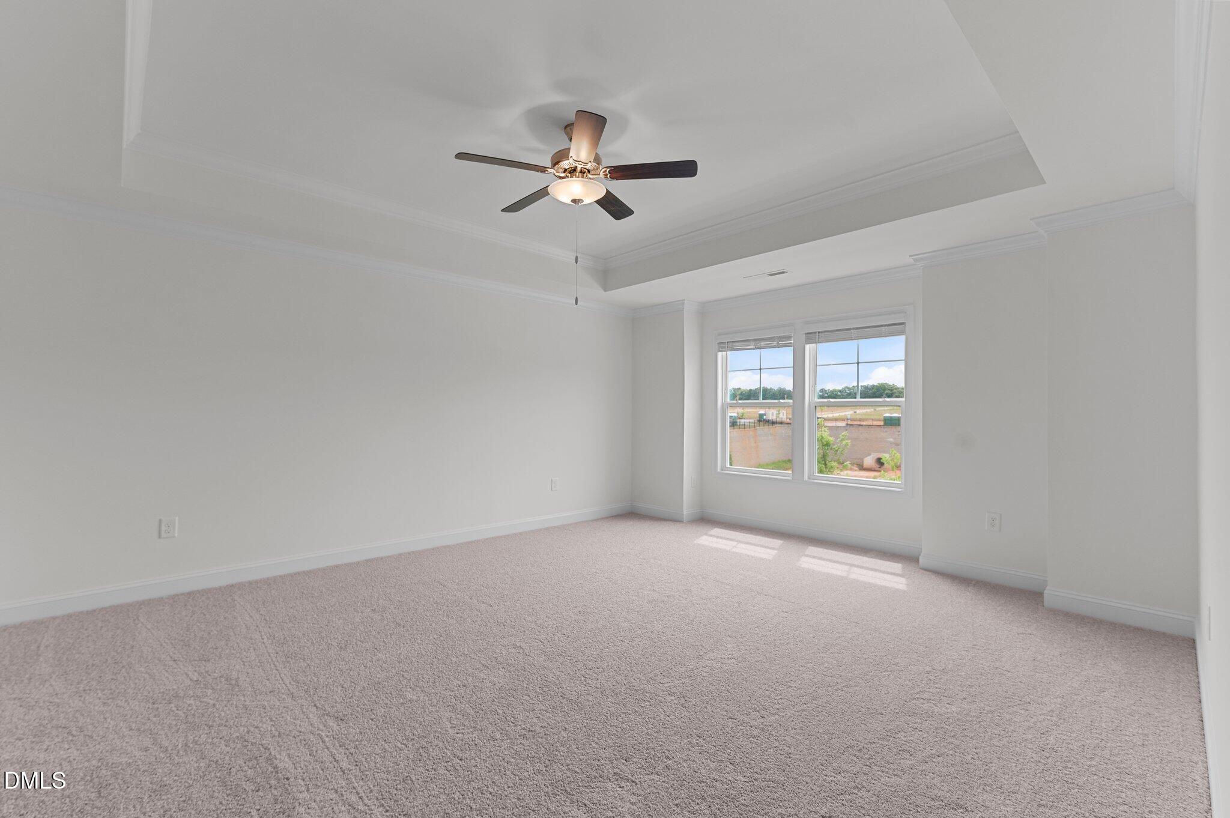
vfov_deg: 77.2
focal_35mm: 15
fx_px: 512
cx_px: 615
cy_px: 409
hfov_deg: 100.4
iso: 400
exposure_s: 1/20
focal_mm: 15
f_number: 6.3
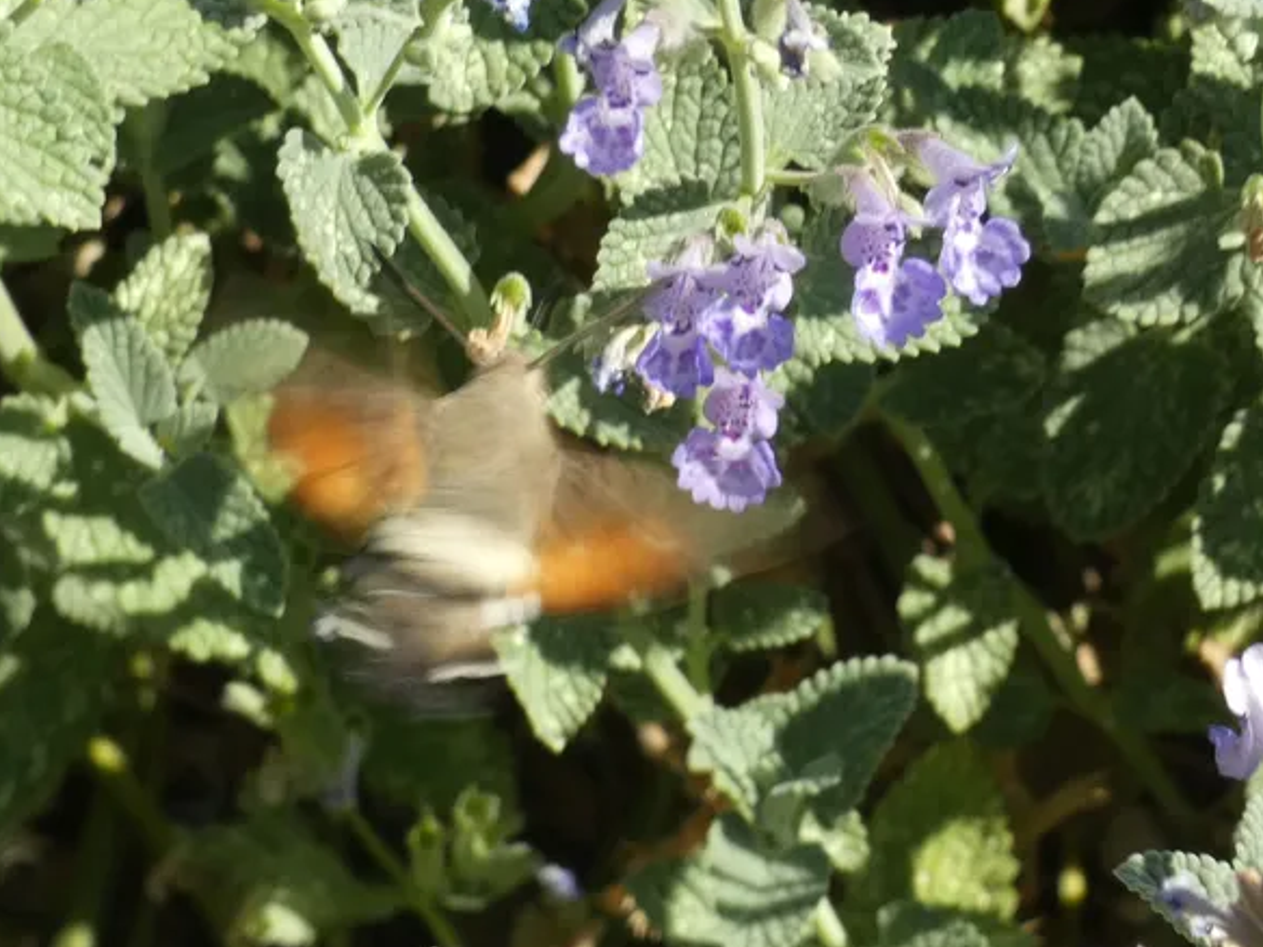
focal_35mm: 319
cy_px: 452
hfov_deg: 6.2
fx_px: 11639
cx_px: 575
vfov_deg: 4.7
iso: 80
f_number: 5.5
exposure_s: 1/80
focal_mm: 52.2
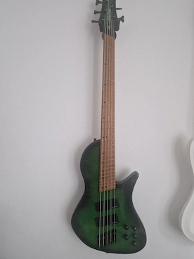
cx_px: 93
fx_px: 187
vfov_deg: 69.4
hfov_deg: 54.9
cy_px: 134
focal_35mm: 25
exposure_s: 1/50
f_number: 1.8
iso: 640
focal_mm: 5.4
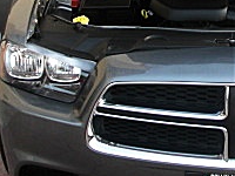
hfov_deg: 16.7
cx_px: 239
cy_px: 1
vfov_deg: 12.7
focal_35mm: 115
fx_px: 781
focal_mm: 6.3
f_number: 2.8
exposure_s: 1/100
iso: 100
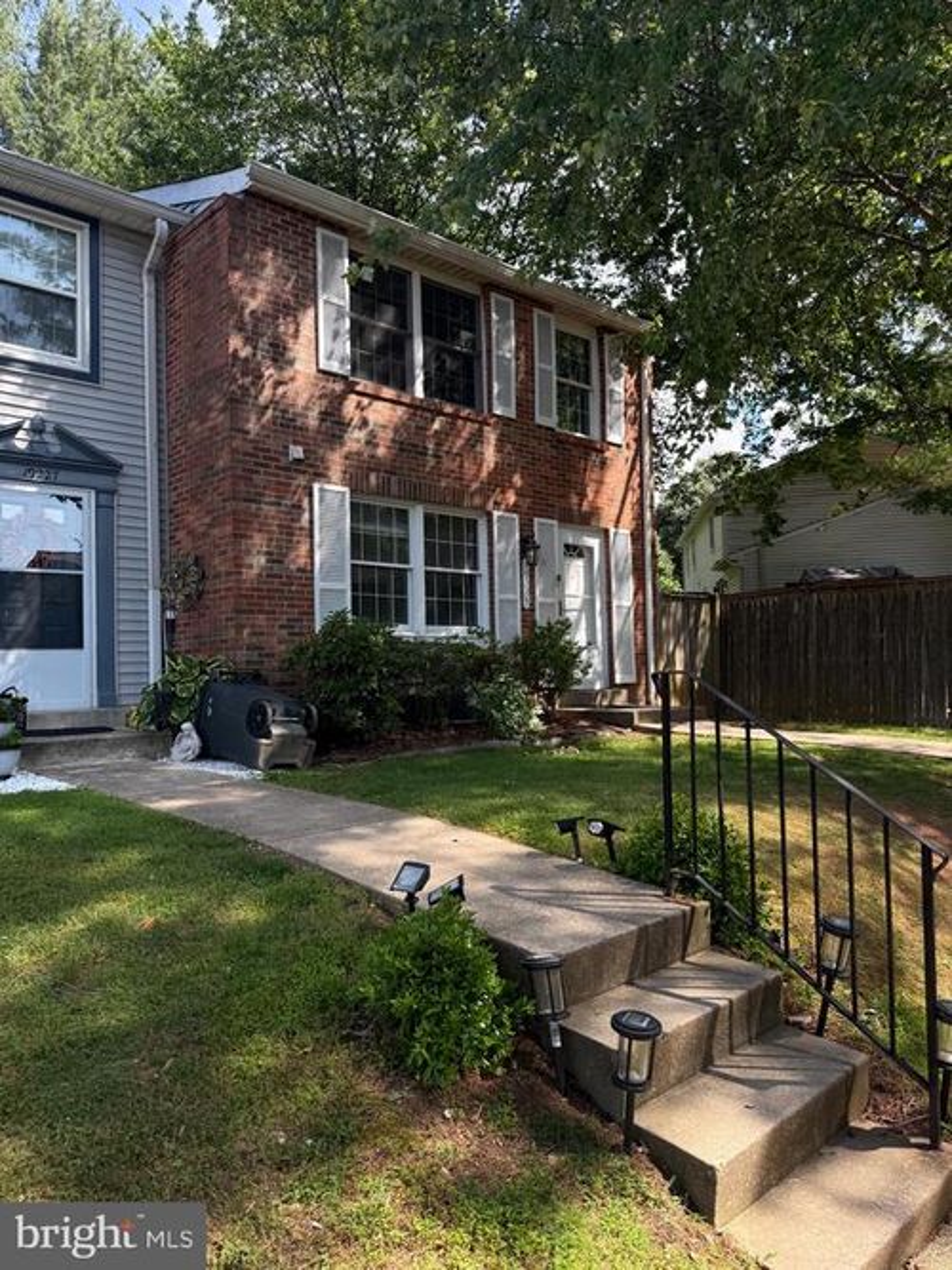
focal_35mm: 24
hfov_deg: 56.8
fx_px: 880
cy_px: 635
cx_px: 476
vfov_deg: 71.6
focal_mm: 6.76
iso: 80
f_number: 1.78
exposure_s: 1/1230
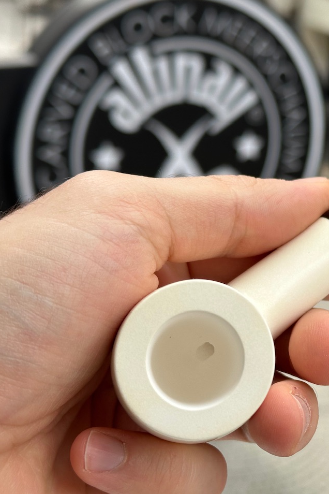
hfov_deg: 19.8
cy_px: 247
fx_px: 918
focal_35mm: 67
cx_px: 320
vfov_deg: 30.1
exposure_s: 1/1339
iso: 64
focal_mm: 6.86
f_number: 1.78
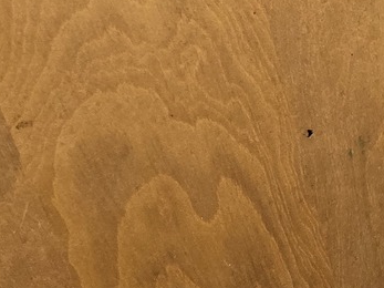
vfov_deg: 24.1
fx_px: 599
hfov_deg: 26.2
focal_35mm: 54
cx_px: 574
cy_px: -73
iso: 125
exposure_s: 1/60
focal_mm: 2.2
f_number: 2.2
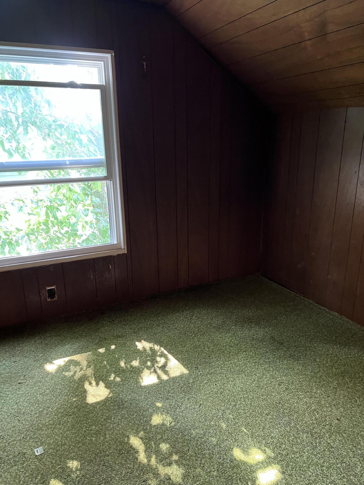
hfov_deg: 53.1
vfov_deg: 67.3
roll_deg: +1.9
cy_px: 242
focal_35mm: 26
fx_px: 365
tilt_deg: -15.5
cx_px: 182
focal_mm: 5.7
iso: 500
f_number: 1.5
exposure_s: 1/40
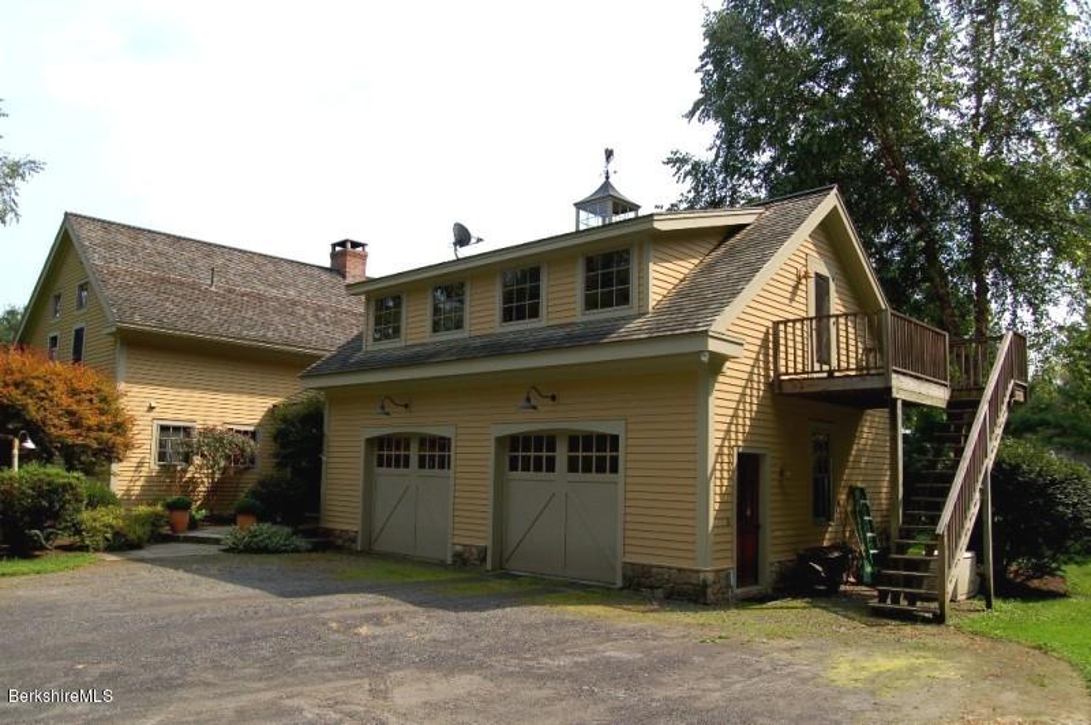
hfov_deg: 67.4
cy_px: 362
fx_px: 818
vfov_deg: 47.9
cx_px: 546
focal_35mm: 27
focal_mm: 18
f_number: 5.6
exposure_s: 1/500
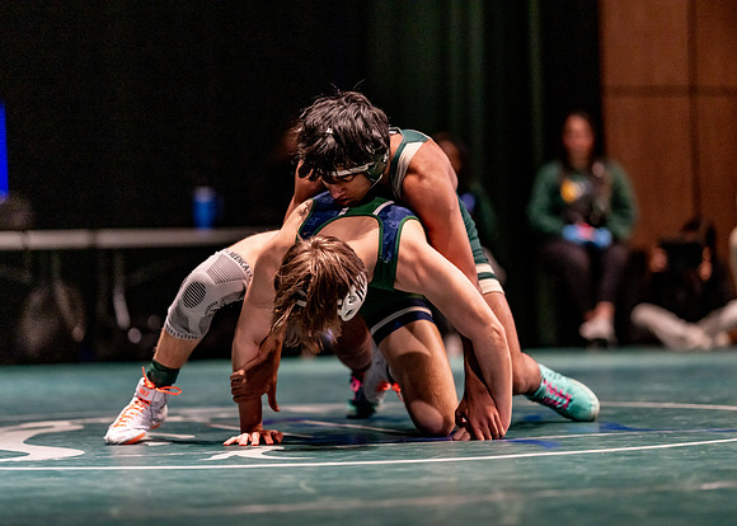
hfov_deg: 14.2
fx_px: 2960
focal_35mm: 141
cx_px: 368
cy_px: 263
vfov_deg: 10.2
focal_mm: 135
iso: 2000
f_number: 1.8
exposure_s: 1/800
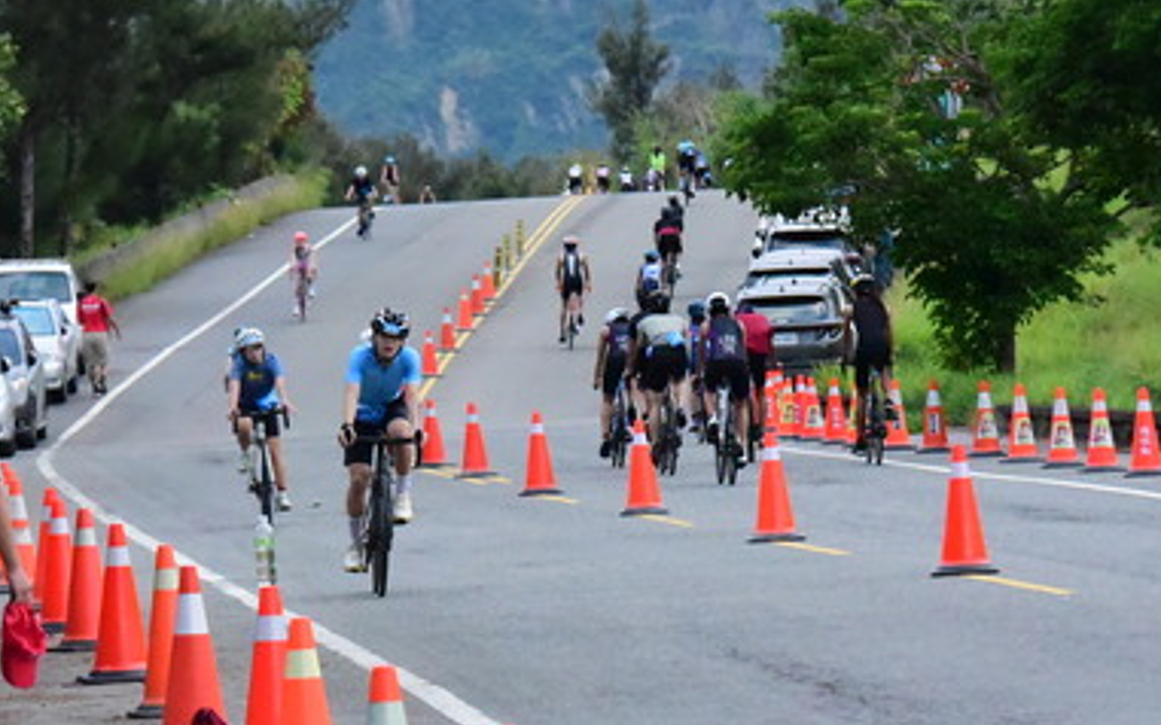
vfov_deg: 4.3
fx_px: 9586
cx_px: 393
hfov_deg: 6.9
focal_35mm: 303
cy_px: 379
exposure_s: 1/4000
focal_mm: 145
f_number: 9
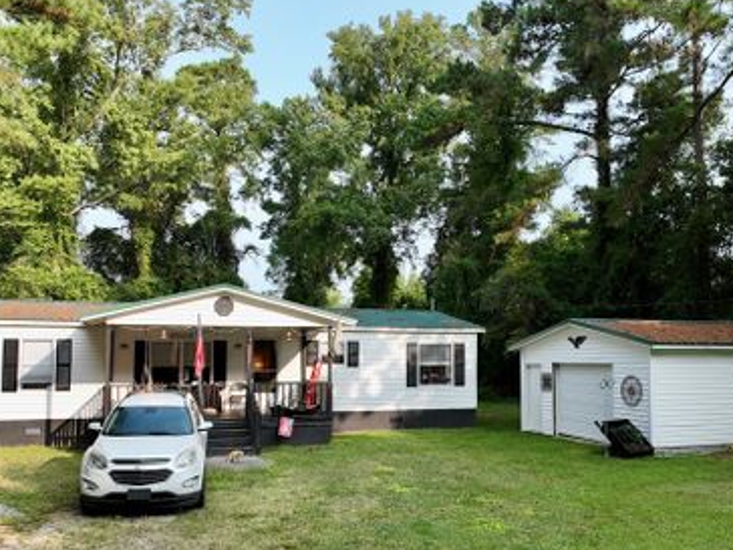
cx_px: 395
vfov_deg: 42.8
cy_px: 321
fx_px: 699
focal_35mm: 33
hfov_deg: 55.3
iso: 200
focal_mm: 12.29
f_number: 2.8
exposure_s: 1/800
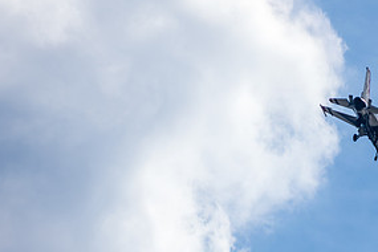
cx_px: 328
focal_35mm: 489
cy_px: 180
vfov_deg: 2.8
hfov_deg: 4.2
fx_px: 5134
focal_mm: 200
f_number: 5
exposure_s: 1/1600
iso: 100
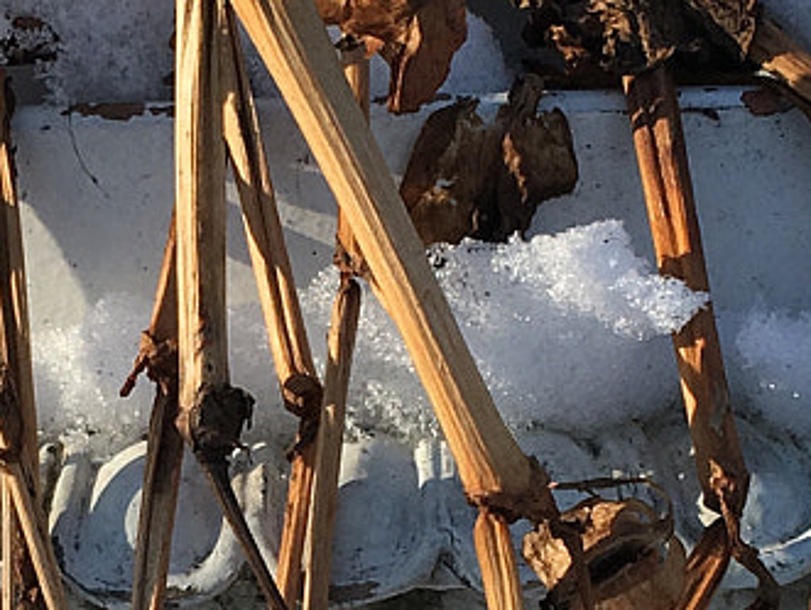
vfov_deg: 10.6
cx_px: 270
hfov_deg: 14.1
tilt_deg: -7.5
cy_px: 561
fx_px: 3284
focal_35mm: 140
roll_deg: +2.7
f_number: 2.2
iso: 25
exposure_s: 1/693
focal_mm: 4.15
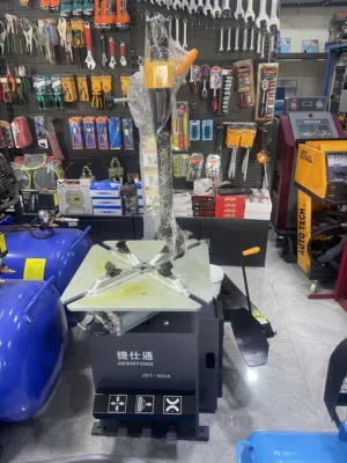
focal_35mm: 26
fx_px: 348
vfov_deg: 67.3
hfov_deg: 53.1
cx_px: 174
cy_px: 232
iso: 80
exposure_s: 1/50
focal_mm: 4.2
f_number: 1.6
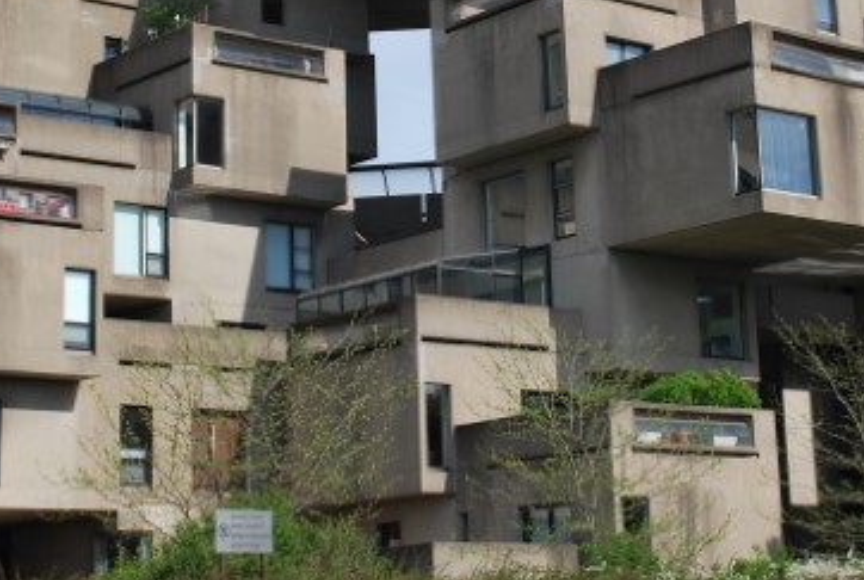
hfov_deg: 22.8
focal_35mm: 89
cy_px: 48
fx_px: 2140
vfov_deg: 15.2
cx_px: 471
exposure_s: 1/250
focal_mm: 30
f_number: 8
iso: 100
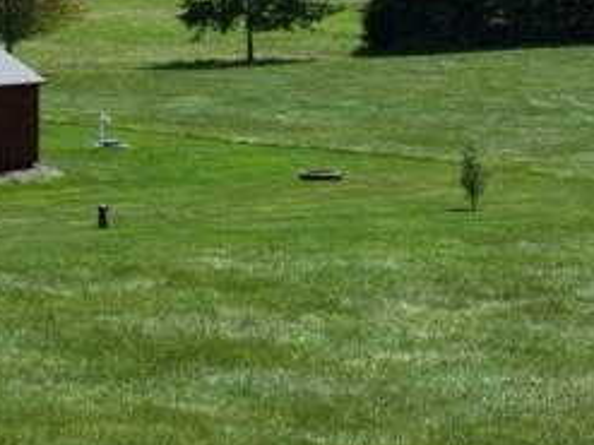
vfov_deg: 10.3
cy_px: -190
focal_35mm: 140
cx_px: -285
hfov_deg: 13.3
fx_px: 2401
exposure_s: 1/3200
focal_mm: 12.29
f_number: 2.8
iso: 110
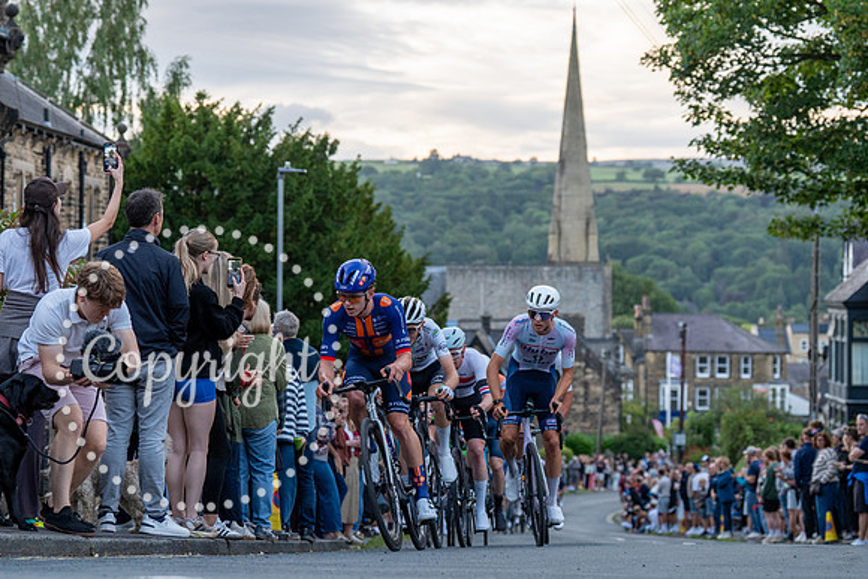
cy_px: 250
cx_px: 372
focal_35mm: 90
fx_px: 2178
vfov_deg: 15.1
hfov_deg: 22.5
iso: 1250
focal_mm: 79
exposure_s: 1/800
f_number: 3.5
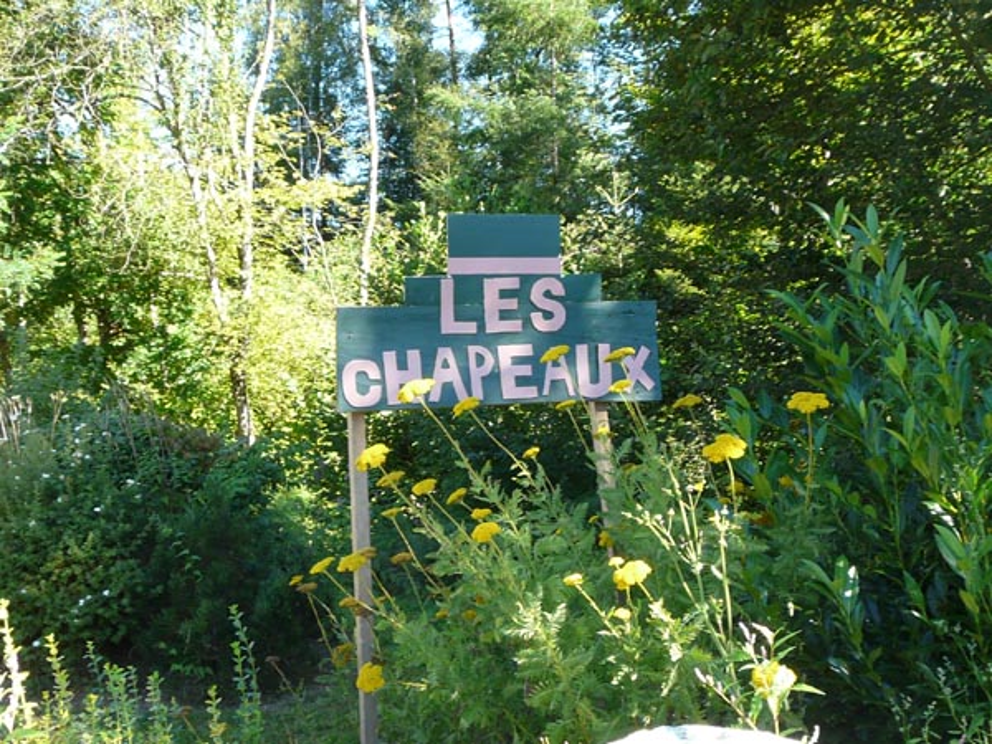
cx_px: 496
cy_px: 372
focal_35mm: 46
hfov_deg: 41.2
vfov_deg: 31.5
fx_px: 1318
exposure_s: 1/100
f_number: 3.6
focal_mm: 4.7
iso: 100
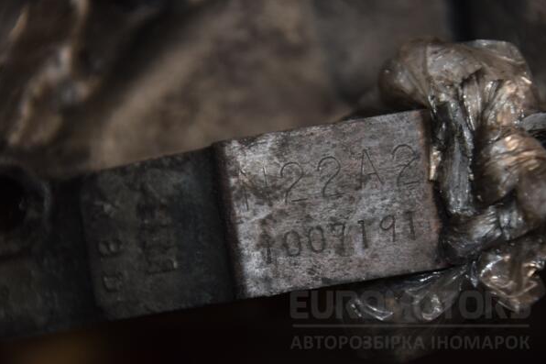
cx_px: 273
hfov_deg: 13.0
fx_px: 2403
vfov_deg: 8.7
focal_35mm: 159
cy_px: 182
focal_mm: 105
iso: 800
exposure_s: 1/60
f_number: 5.6
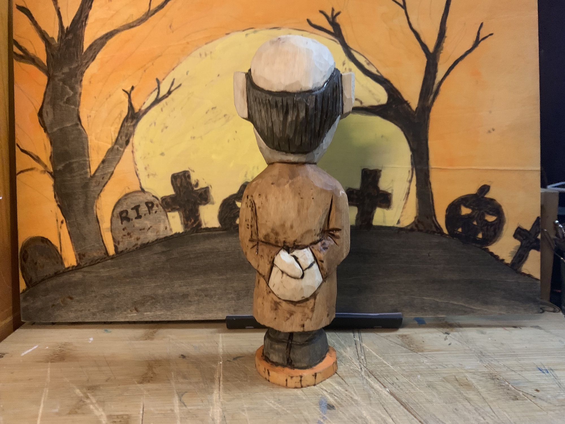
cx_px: 282
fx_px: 424
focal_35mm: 26
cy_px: 212
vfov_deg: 53.1
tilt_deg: -7.8
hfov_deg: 67.3
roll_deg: -0.7
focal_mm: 4.25
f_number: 1.8
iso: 640
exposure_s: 1/30
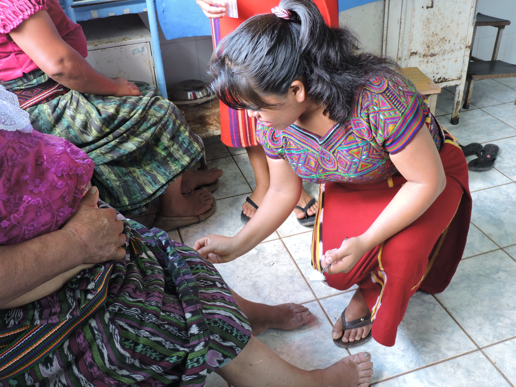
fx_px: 522
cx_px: 258
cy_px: 194
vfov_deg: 40.7
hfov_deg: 52.6
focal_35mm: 35
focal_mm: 6.2
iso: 400
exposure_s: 1/13
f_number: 3.3
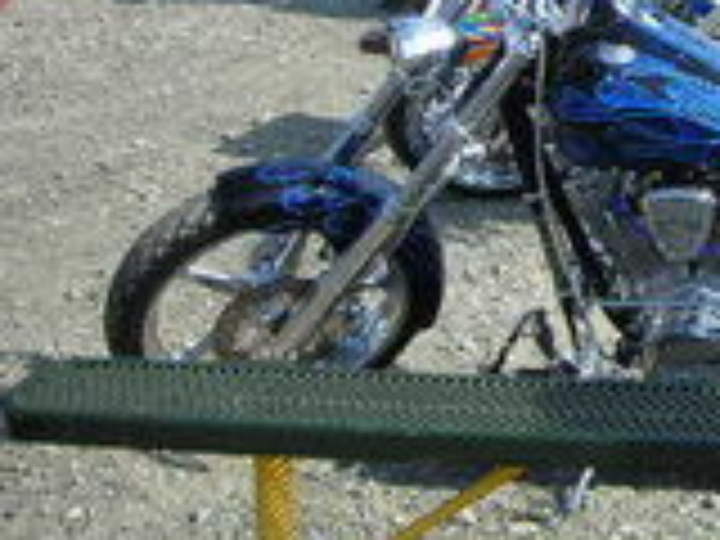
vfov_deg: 15.2
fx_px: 1976
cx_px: 855
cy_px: -58
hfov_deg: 19.5
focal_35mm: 95
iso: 50
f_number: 3.2
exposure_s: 1/478
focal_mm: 6.3
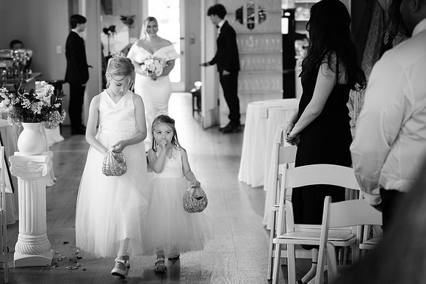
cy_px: 139
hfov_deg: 23.9
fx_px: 1005
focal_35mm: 85
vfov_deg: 16.1
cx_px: 192
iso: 1600
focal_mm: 50
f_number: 2.8
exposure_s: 1/125
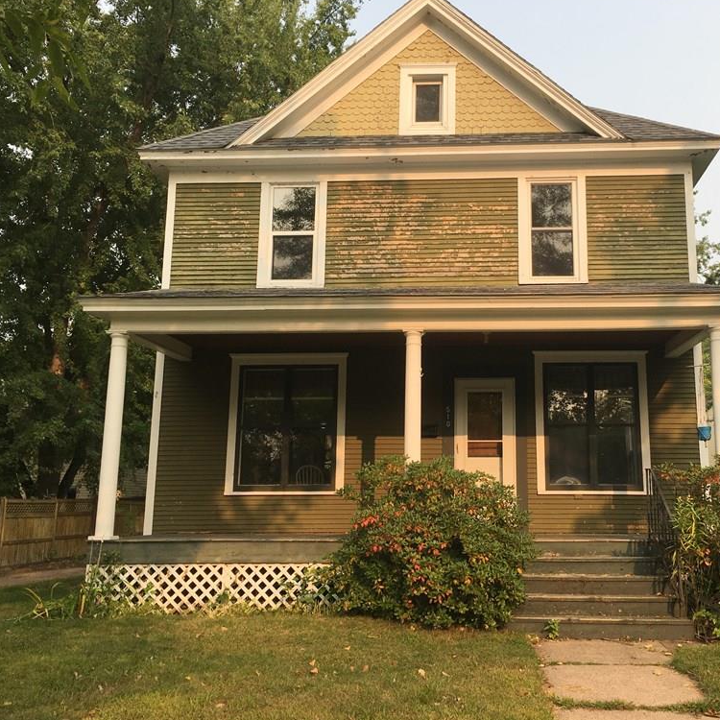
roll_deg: -0.8
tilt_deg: +11.6
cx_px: 443
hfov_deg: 46.9
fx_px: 824
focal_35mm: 35
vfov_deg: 47.2
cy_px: 358
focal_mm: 4.15
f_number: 2.2
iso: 25
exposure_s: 1/534
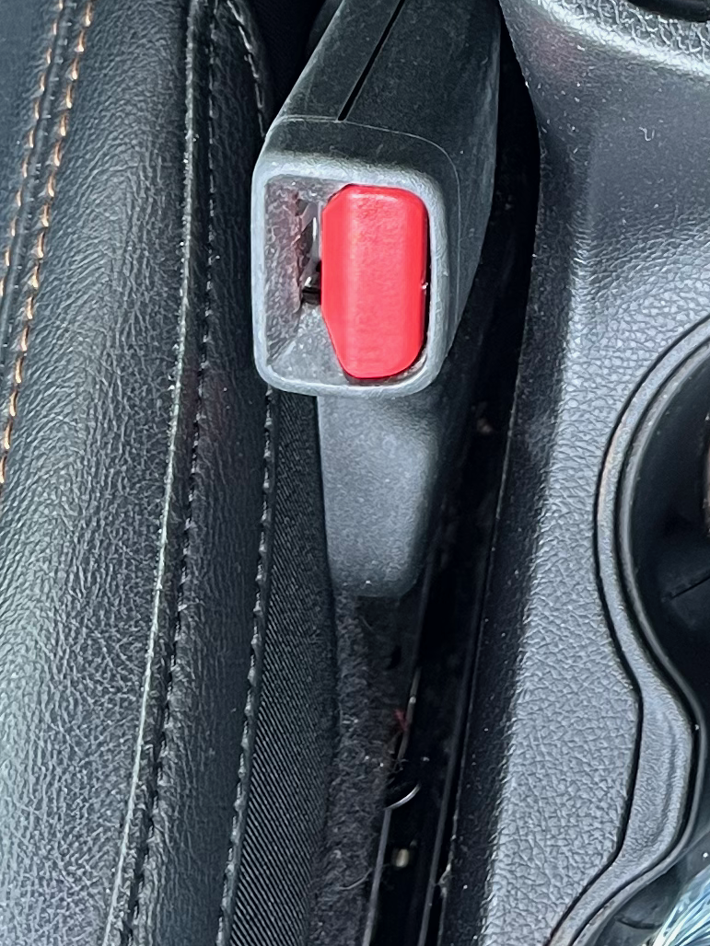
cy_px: -178
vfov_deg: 18.3
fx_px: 2789
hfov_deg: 14.0
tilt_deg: -76.5
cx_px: 877
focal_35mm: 102
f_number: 1.5
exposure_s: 1/60
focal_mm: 5.7
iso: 160
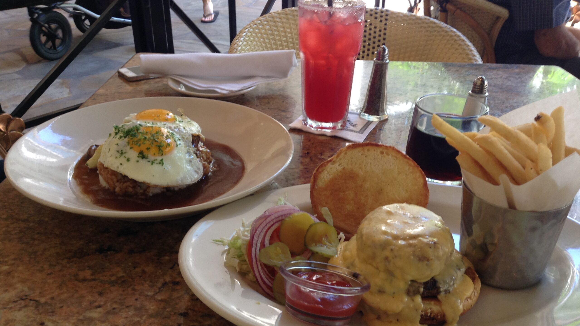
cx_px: 290
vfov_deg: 32.8
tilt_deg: -31.6
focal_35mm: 36
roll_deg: -2.2
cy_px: 187
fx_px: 554
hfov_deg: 55.3
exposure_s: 1/30
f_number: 2.4
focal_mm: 3.3
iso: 32
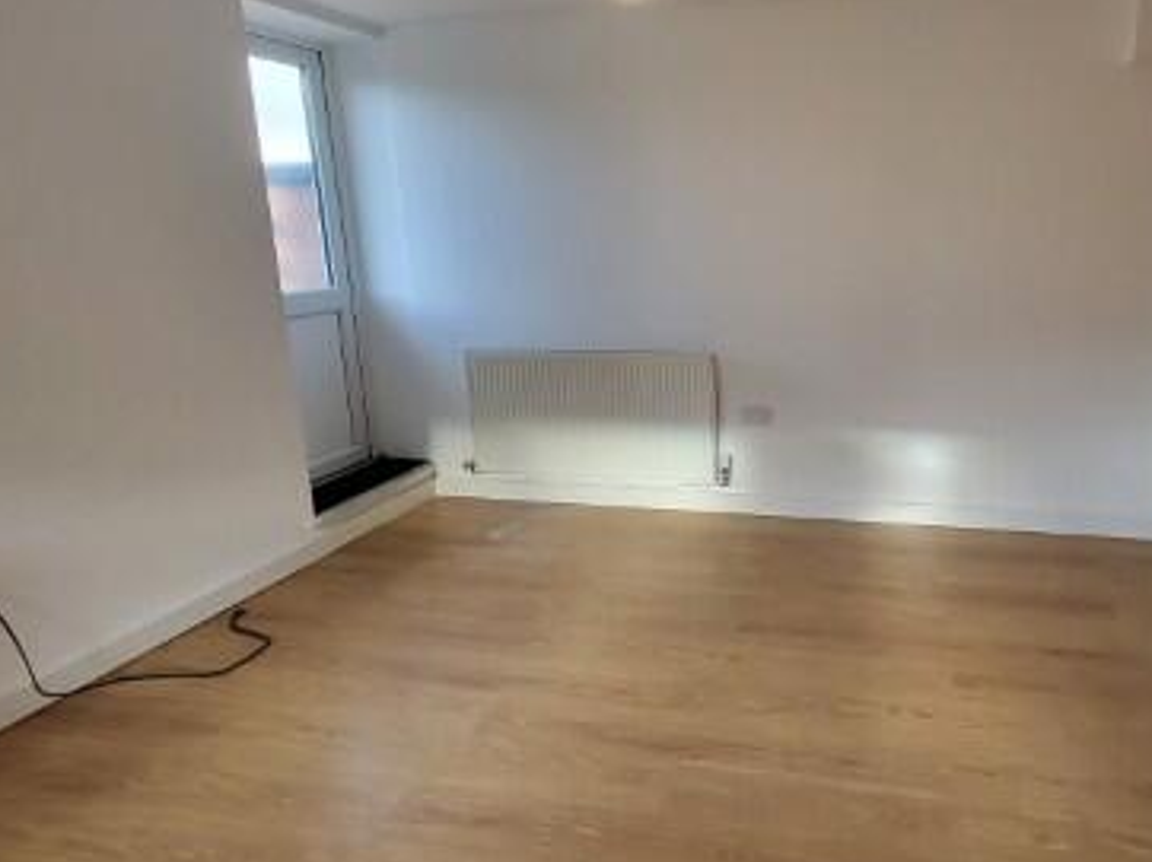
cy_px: 391
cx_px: 780
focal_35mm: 23
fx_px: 765
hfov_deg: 71.5
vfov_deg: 58.7
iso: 100
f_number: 2.2
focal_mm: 1.74
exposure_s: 1/50
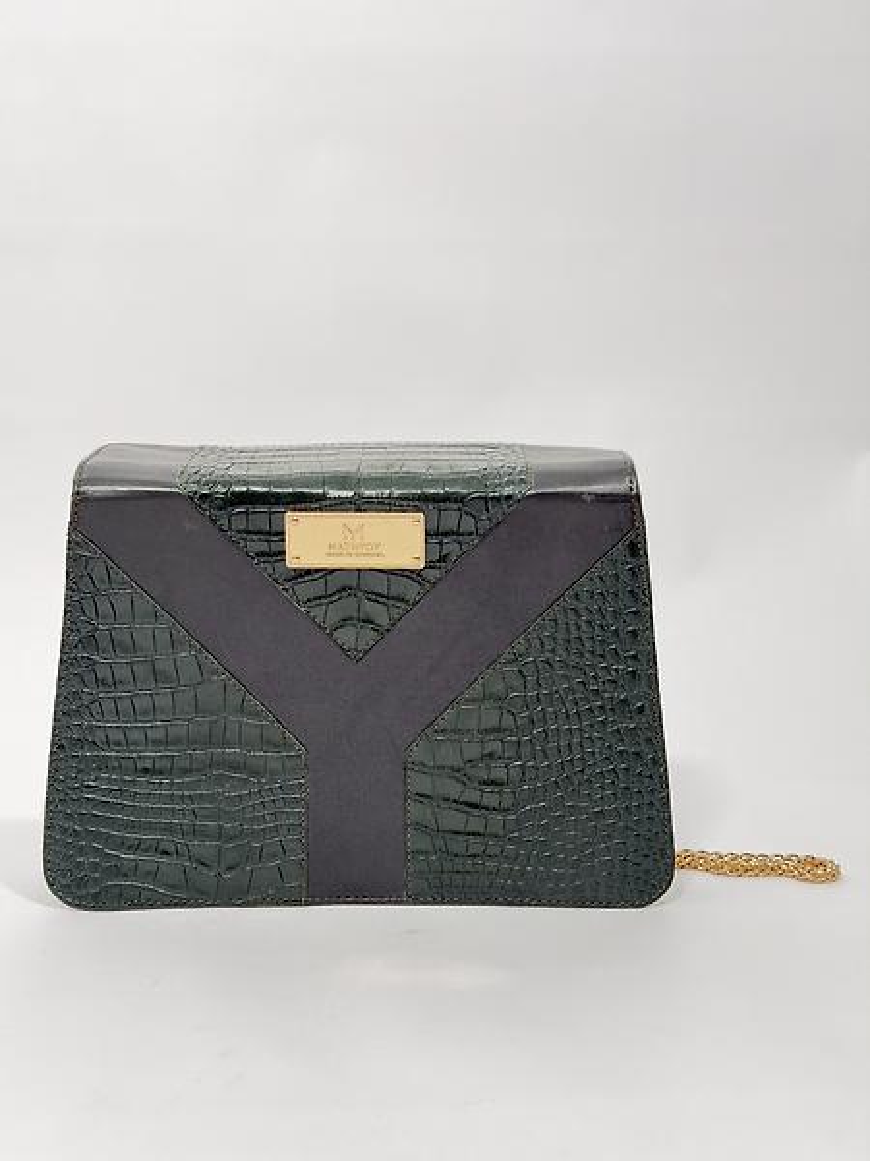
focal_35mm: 48
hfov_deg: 30.3
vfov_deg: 39.7
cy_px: 580
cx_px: 435
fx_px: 1609
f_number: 1.78
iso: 200
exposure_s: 1/60
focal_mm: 6.76
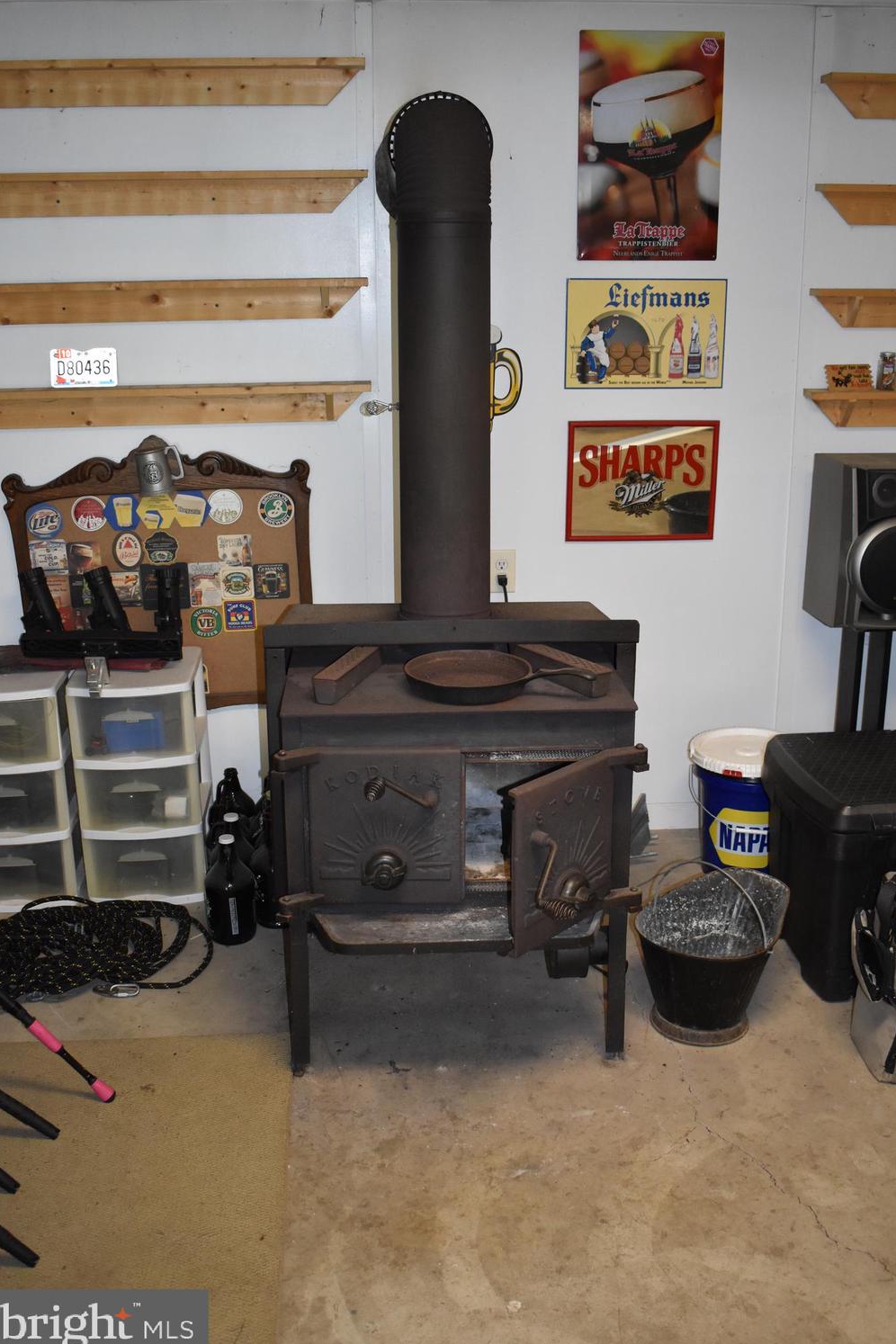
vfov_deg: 51.9
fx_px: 1381
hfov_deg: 35.9
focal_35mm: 37
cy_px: 672
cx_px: 444
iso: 1600
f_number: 3.8
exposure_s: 1/60
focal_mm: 24
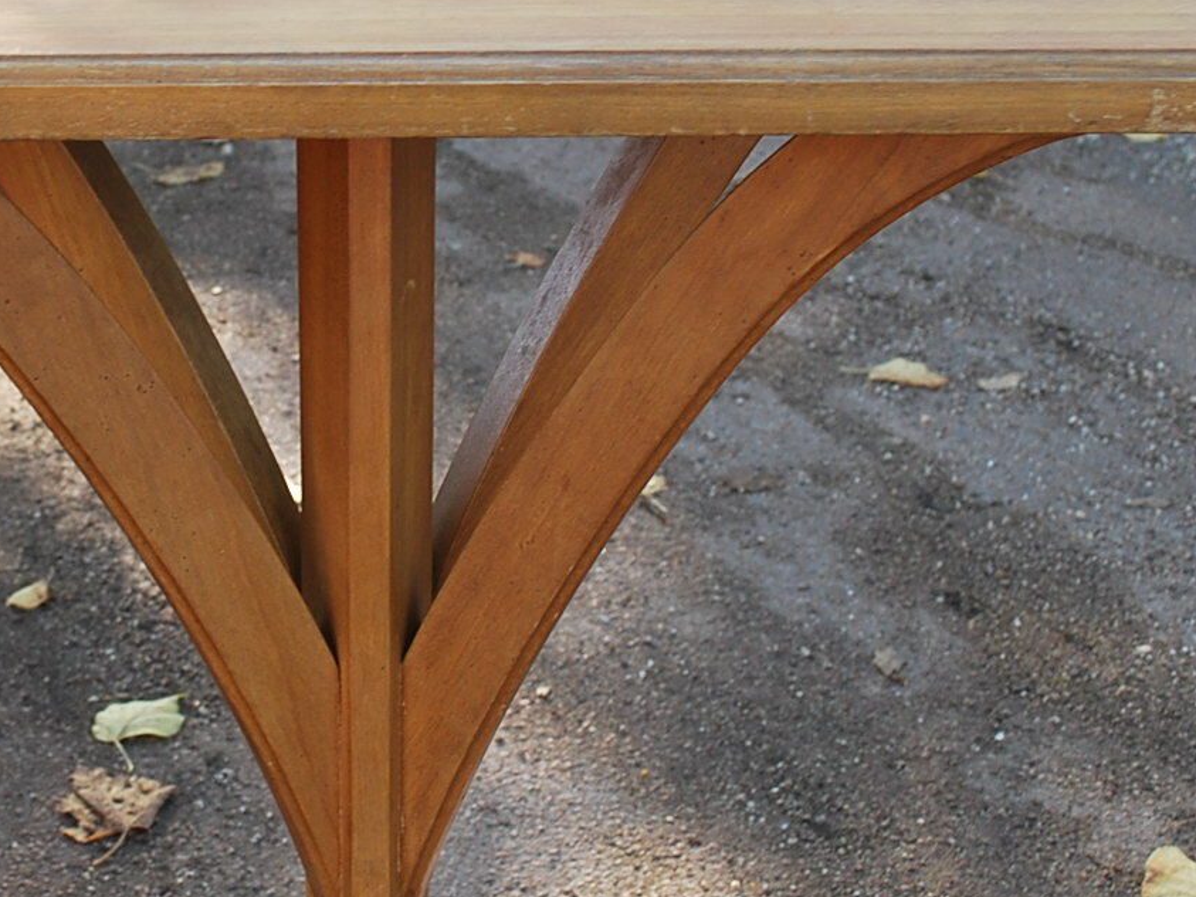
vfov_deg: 20.1
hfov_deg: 26.3
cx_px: 279
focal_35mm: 73
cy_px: 280
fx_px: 2522
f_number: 4
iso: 200
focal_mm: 22
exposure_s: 1/60
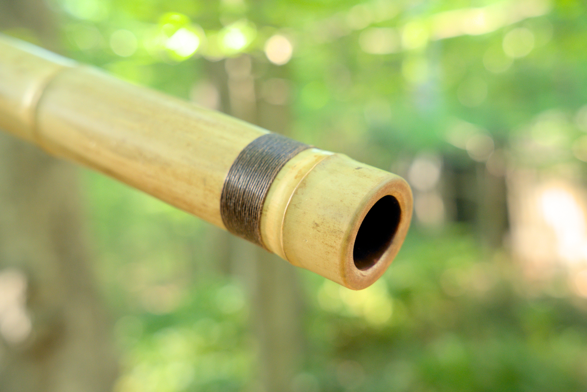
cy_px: 196
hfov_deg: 39.2
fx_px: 825
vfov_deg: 26.7
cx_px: 294
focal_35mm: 51
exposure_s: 1/50
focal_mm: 50.6
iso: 1250
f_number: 5.6
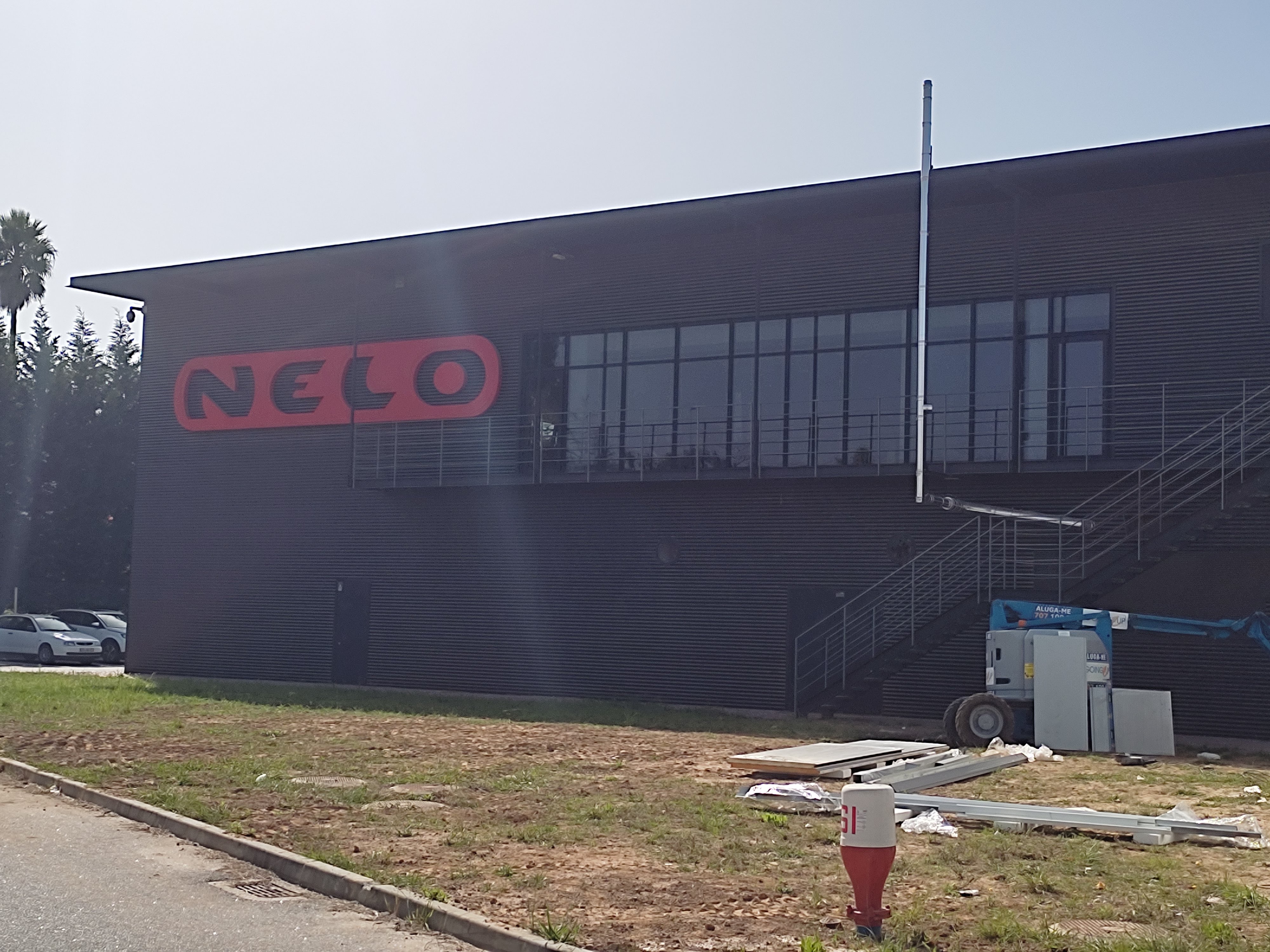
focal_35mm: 26
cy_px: 476
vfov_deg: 53.1
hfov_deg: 67.3
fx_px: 954
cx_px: 635
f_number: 1.79
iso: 100
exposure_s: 1/2551
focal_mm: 4.74
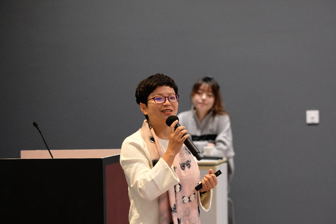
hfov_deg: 15.2
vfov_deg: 10.2
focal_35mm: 135
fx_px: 1260
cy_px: 112
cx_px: 168
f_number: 2.2
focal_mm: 90
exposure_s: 1/180
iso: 2500
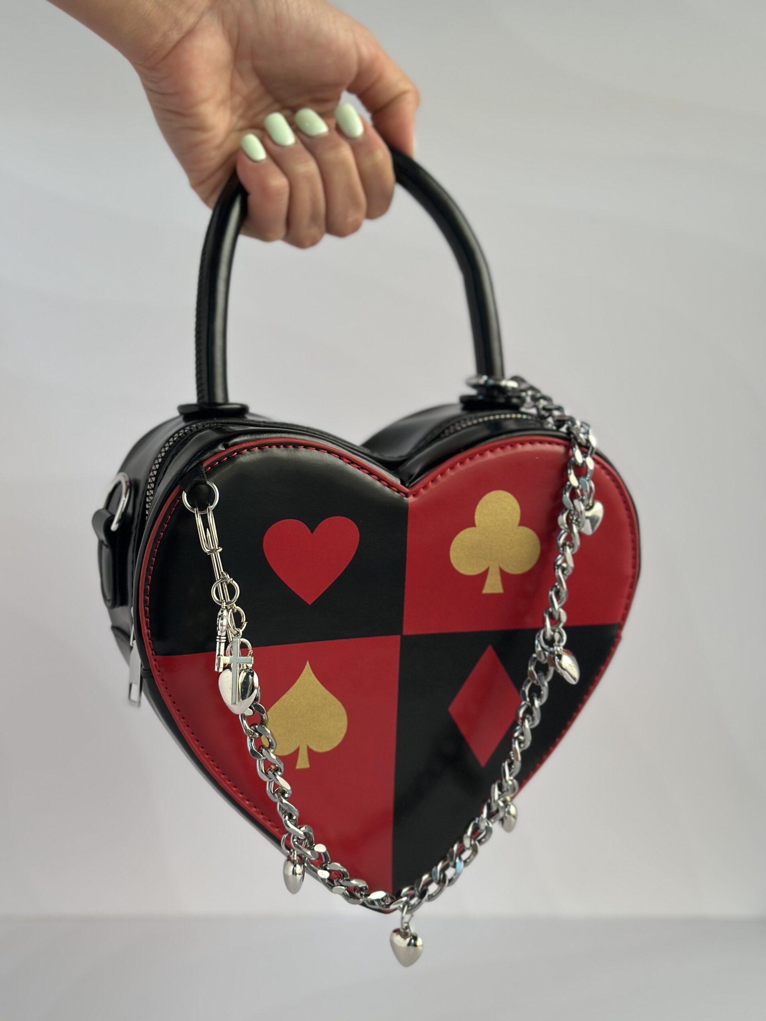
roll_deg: -0.9
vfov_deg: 39.7
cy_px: 510
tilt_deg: -2.1
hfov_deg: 30.3
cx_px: 383
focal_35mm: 48
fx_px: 1416
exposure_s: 1/121
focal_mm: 6.86
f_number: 1.78
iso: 80
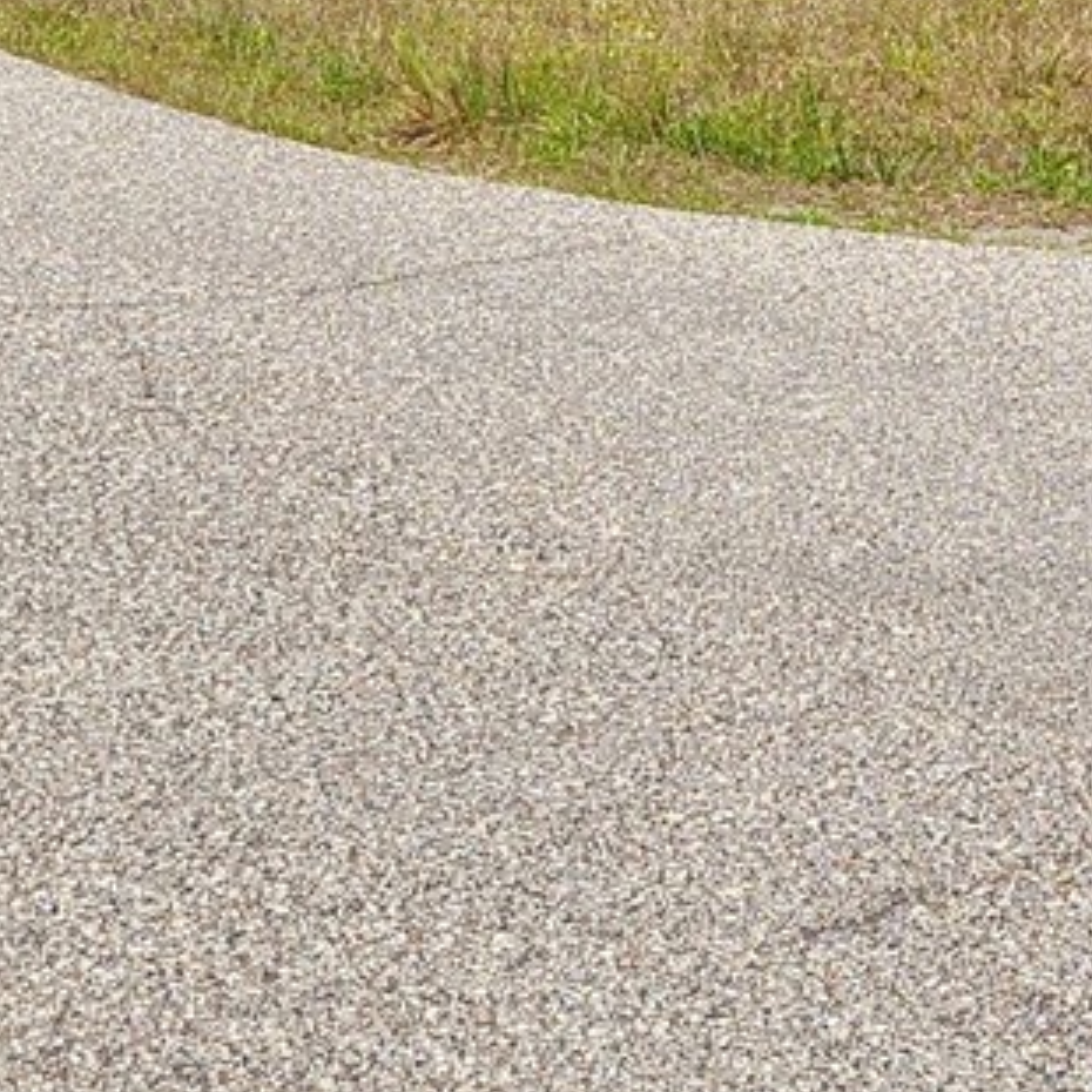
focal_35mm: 105
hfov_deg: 15.8
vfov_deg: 14.4
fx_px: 3747
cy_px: -919
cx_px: 1381
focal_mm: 5.4
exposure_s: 1/1770
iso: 20
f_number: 1.8
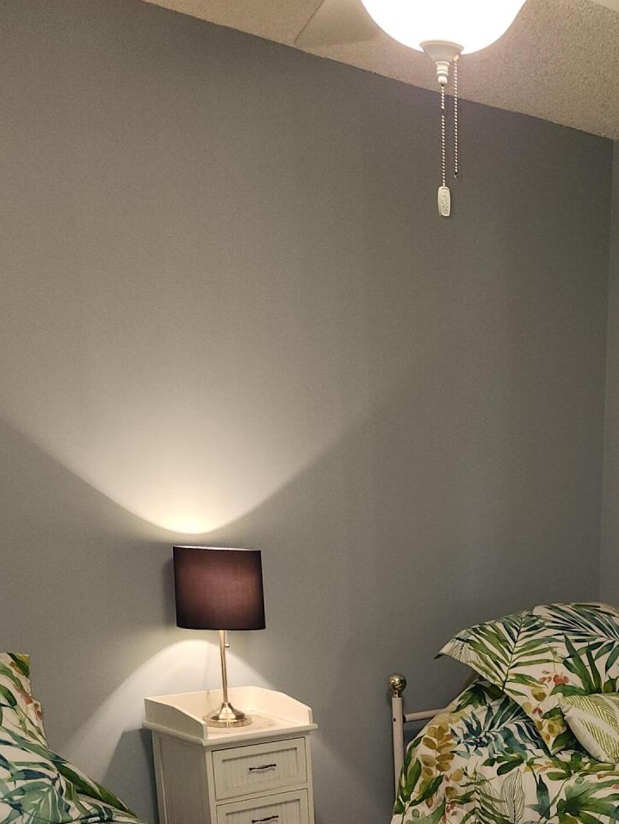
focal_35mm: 48
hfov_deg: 28.6
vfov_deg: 35.3
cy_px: 852
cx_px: 602
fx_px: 1144
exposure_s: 1/24
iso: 125
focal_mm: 5.54
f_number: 1.8
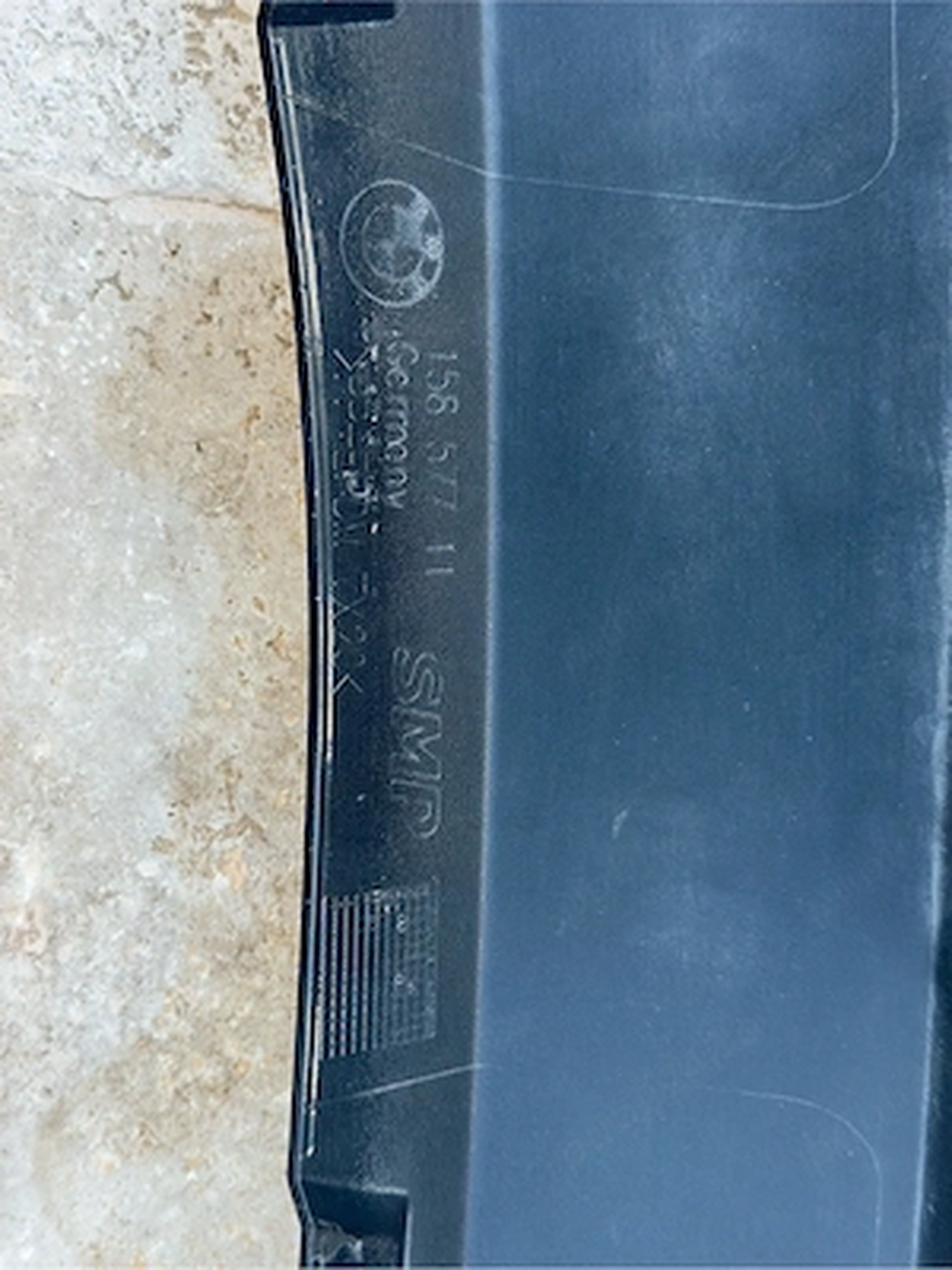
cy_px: 635
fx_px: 1760
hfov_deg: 30.3
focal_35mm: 48
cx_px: 476
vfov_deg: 39.7
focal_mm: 6.86
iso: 80
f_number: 1.78
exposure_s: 1/604
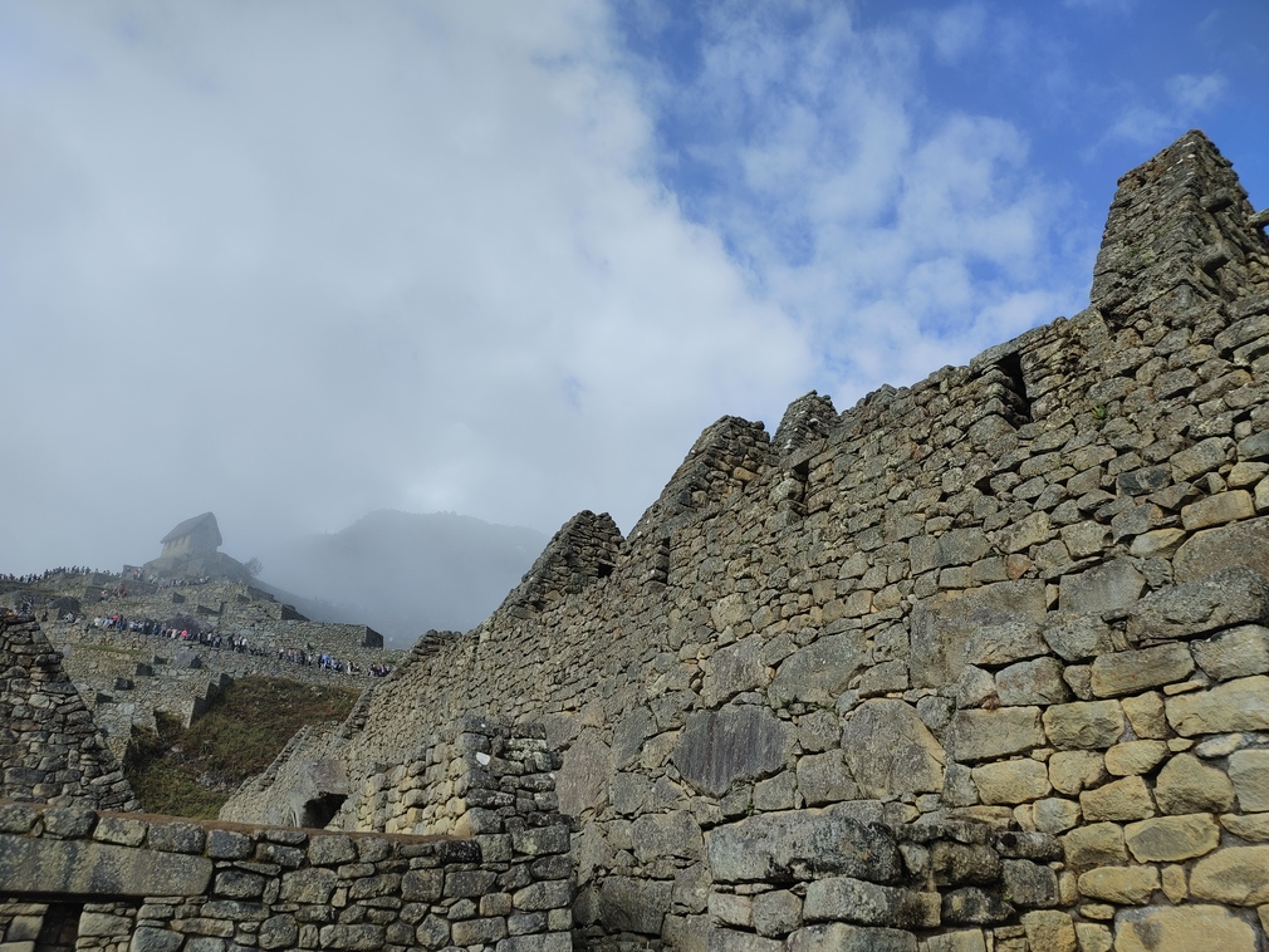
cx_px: 634
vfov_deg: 53.1
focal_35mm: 26
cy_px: 476
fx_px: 953
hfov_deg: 67.3
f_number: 1.8
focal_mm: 5.58
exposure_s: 1/3030
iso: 50
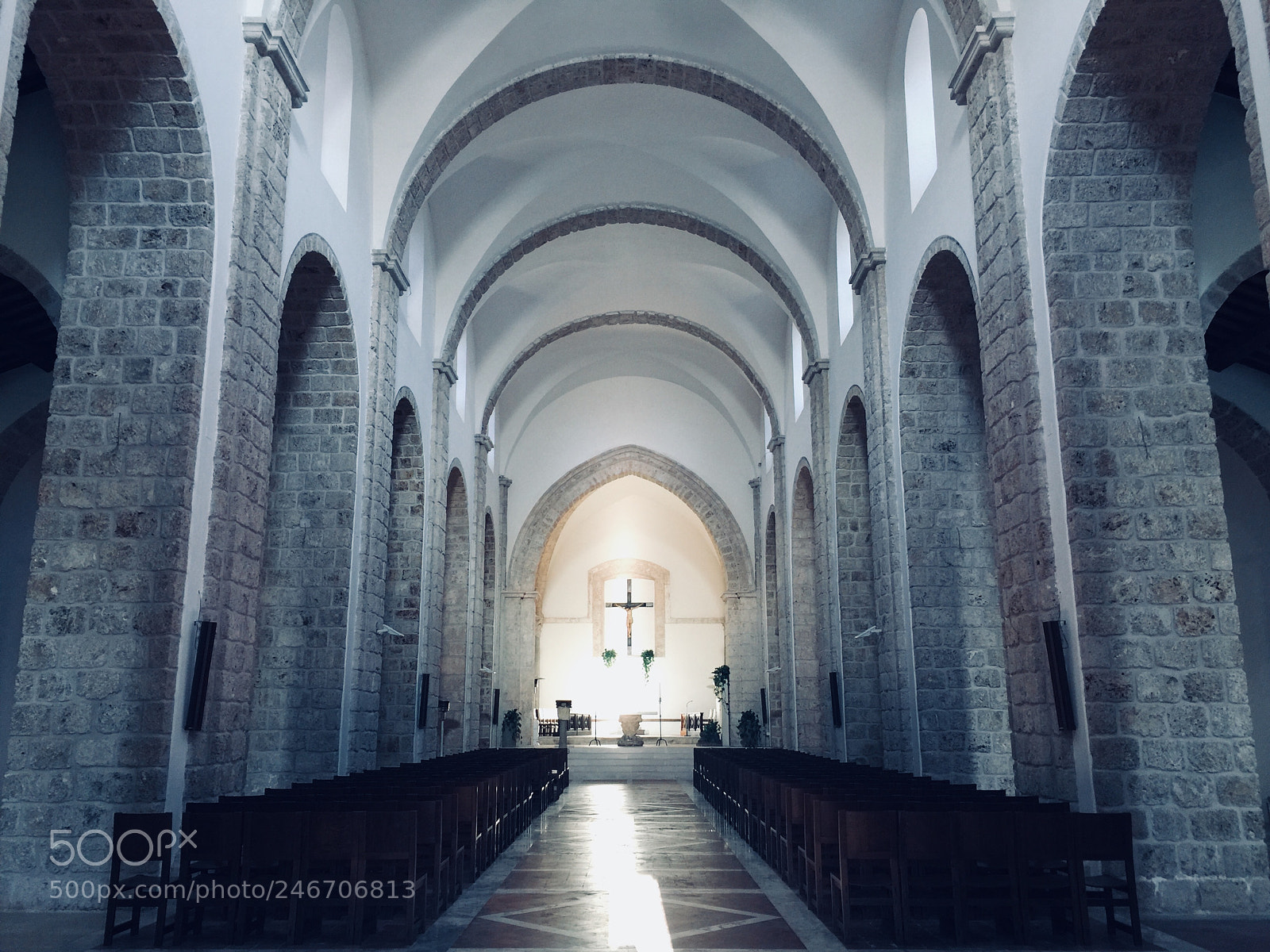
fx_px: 1064
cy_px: 476
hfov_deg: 61.7
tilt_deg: +12.3
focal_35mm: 29
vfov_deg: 48.2
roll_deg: +0.1
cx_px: 635
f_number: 2.2
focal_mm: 4.15
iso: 40
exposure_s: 1/17
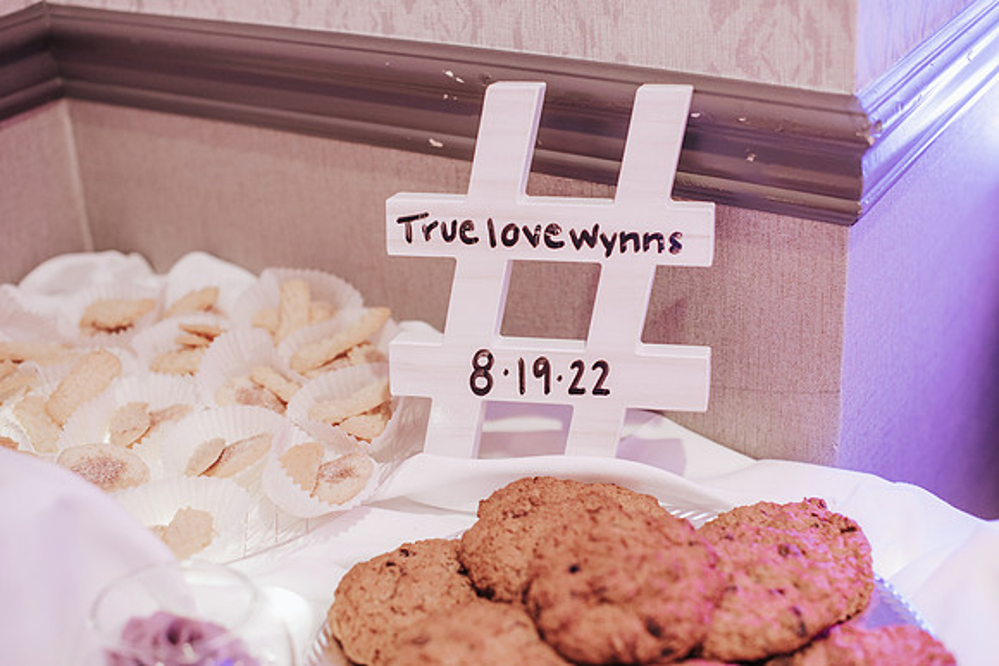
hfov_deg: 39.6
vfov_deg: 27.0
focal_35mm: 50
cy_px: 333
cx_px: 500
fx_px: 1388
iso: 900
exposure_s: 1/50
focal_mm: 50
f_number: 2.5
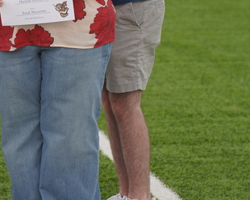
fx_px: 2708
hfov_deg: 5.3
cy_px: 17
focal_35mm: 366
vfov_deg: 4.2
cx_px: -80
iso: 100
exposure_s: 1/200
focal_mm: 118
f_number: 4
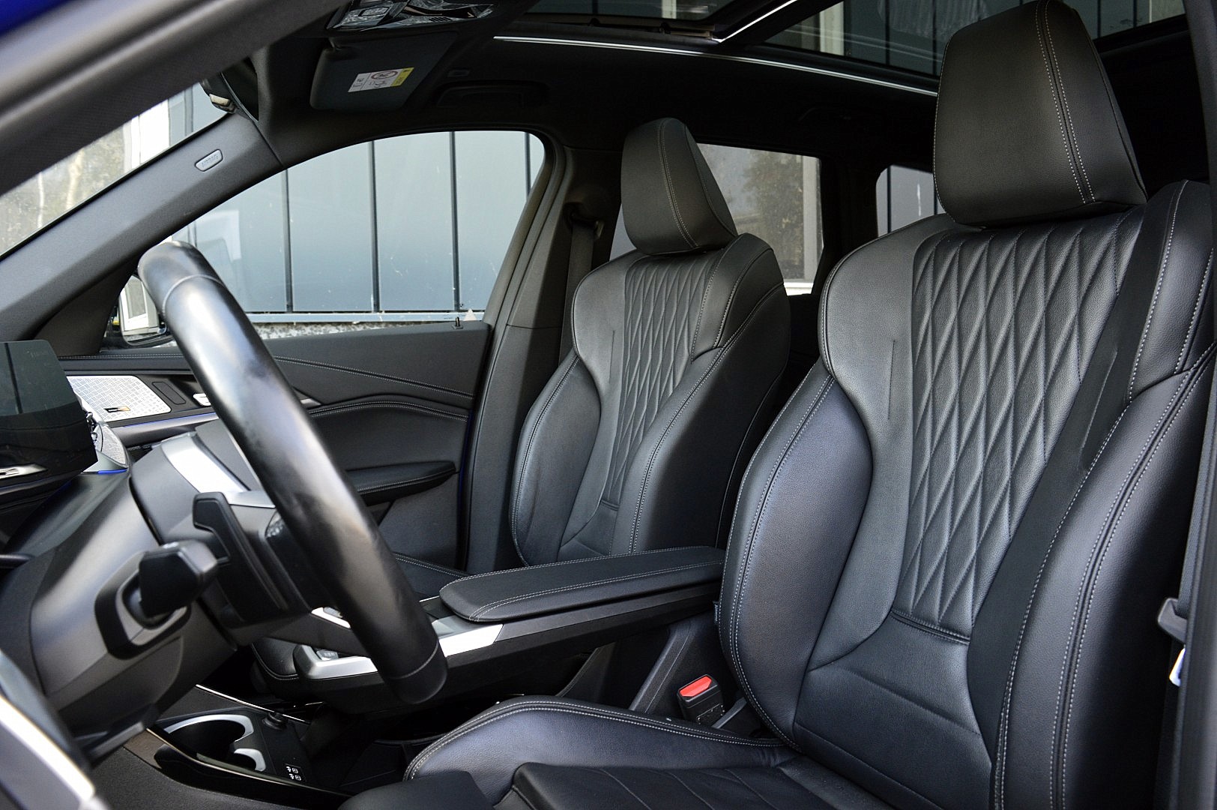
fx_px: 912
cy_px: 405
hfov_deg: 67.4
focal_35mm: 27
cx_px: 608
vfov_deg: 47.9
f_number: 5.6
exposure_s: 1/60
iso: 800
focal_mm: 18
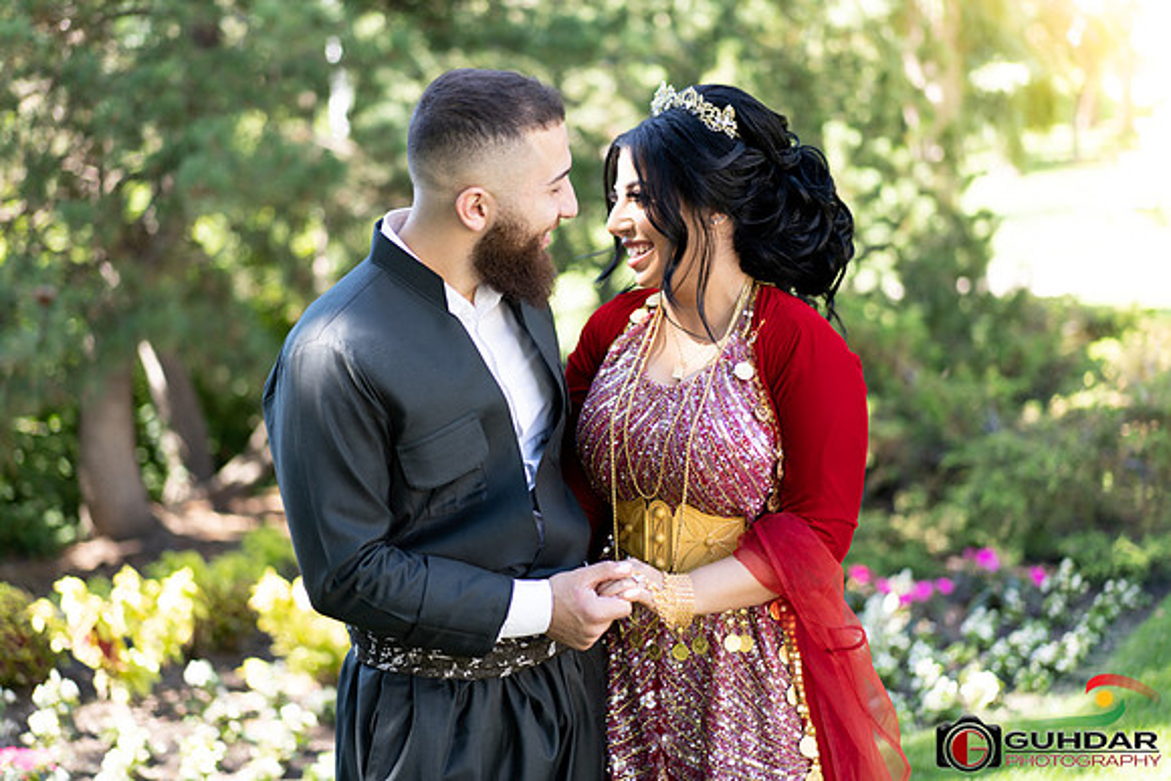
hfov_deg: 36.2
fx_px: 1789
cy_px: 390
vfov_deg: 24.6
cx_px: 586
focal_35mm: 55
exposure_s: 1/250
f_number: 1.8
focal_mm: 55
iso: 100
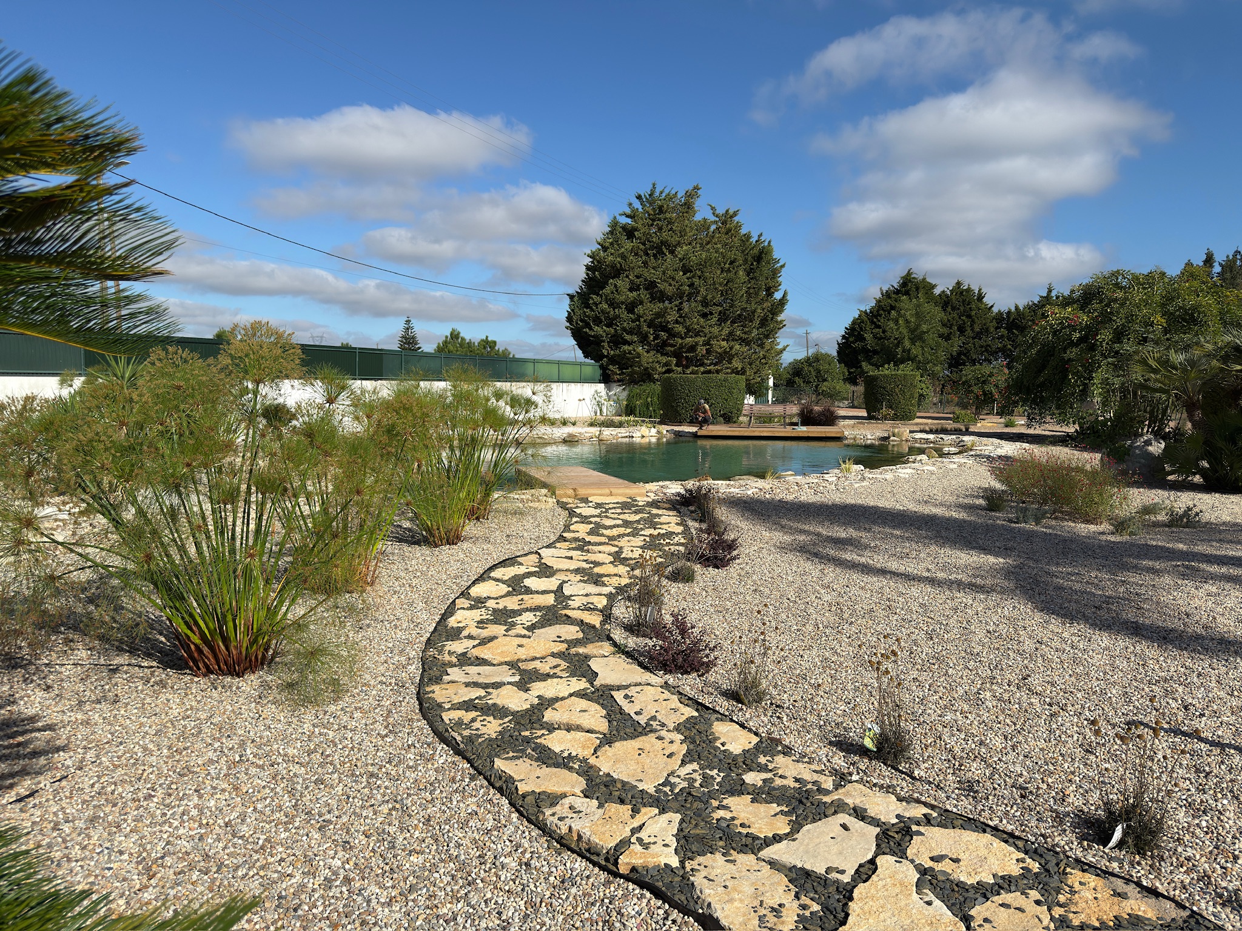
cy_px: 466
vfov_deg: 56.8
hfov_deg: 71.6
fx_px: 861
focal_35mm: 24
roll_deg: +0.0
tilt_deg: -5.1
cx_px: 621
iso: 80
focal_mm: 6.76
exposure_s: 1/8264
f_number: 1.78
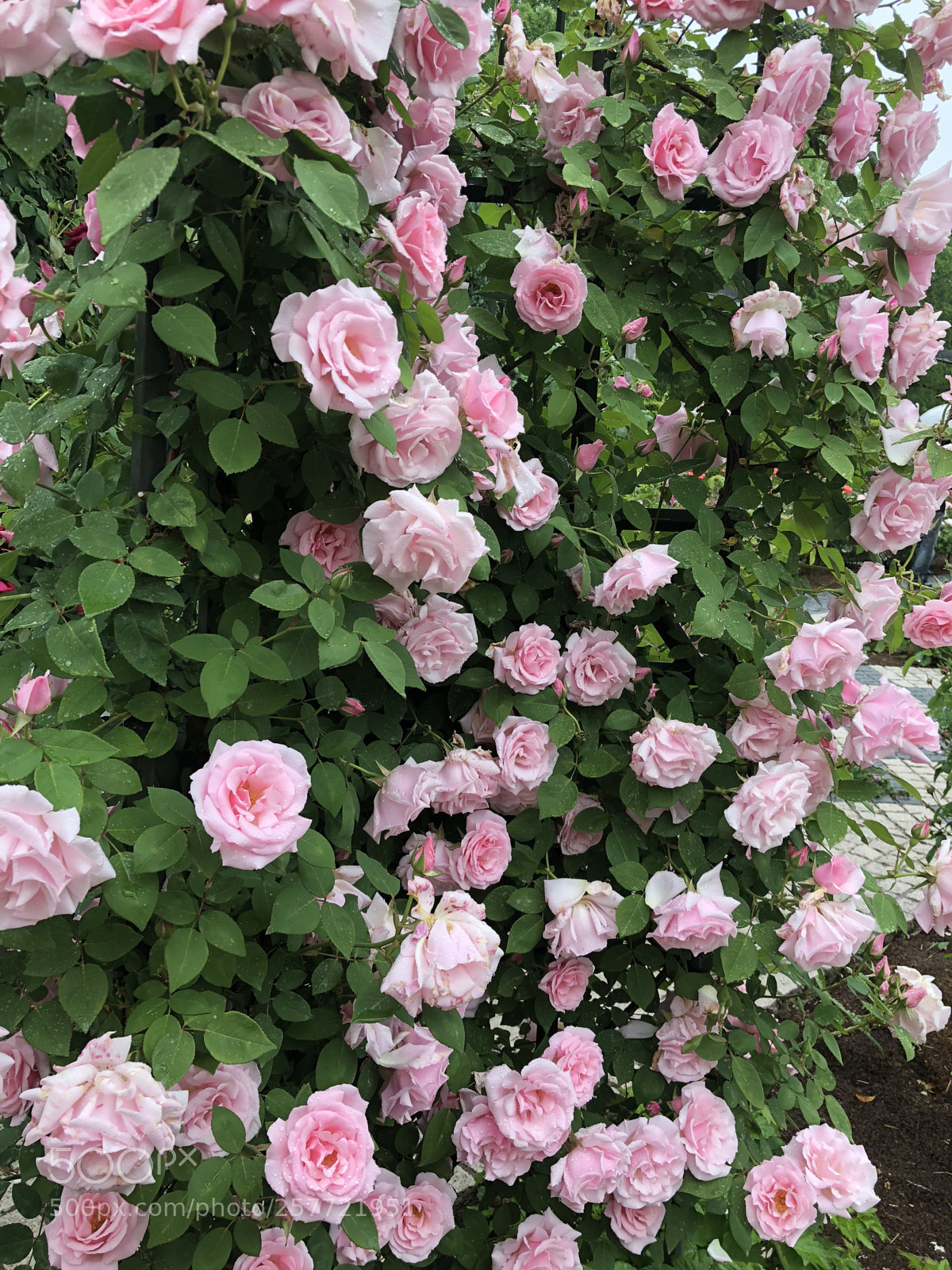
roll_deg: -1.8
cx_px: 476
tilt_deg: -6.7
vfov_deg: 63.4
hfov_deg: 49.7
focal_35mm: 28
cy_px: 635
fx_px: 1027
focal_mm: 4
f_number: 1.8
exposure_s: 1/120
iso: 25
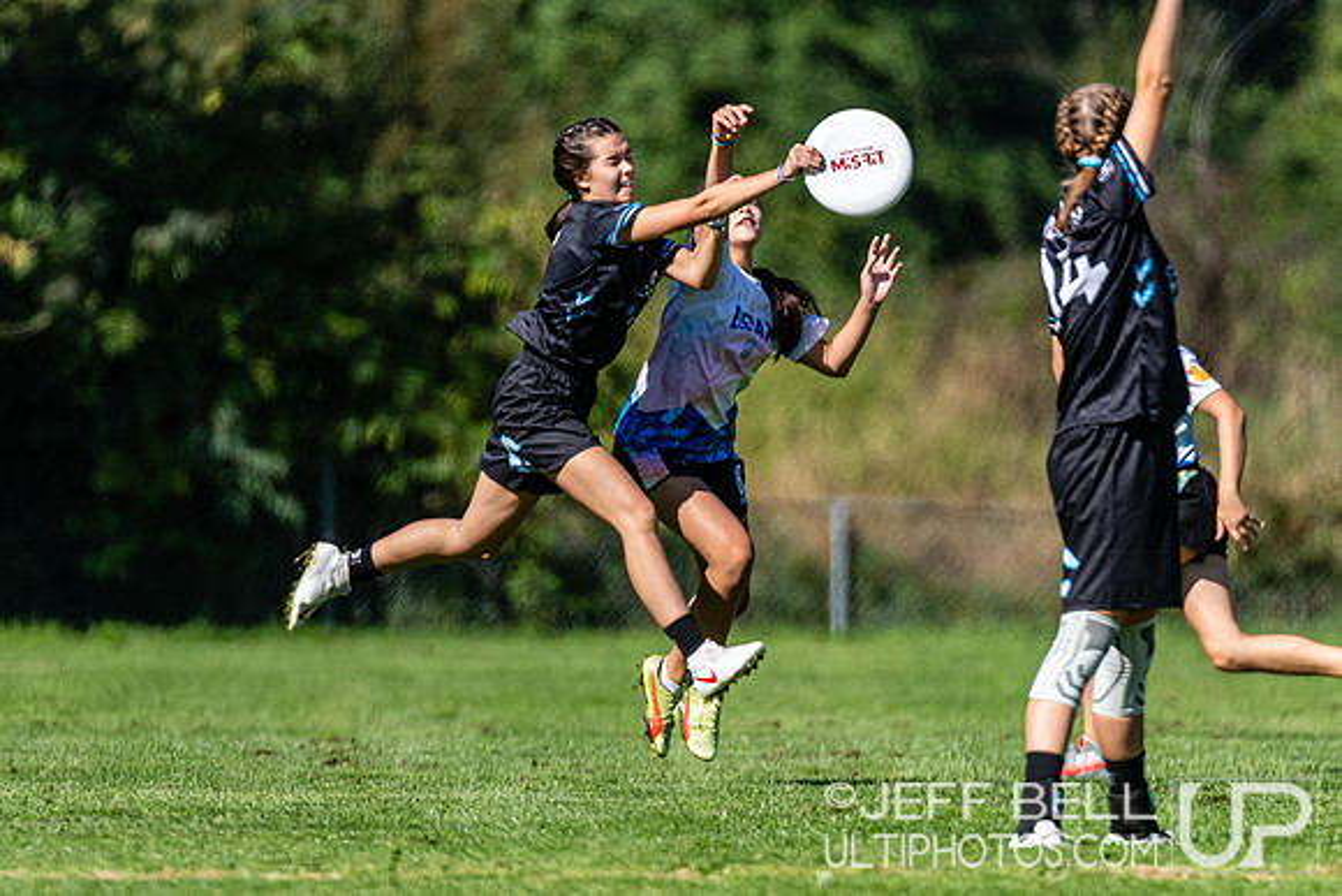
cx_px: 691
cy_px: 446
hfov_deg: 2.3
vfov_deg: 1.5
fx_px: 33552
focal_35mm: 900
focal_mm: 400
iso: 200
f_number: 4
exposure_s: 1/2500
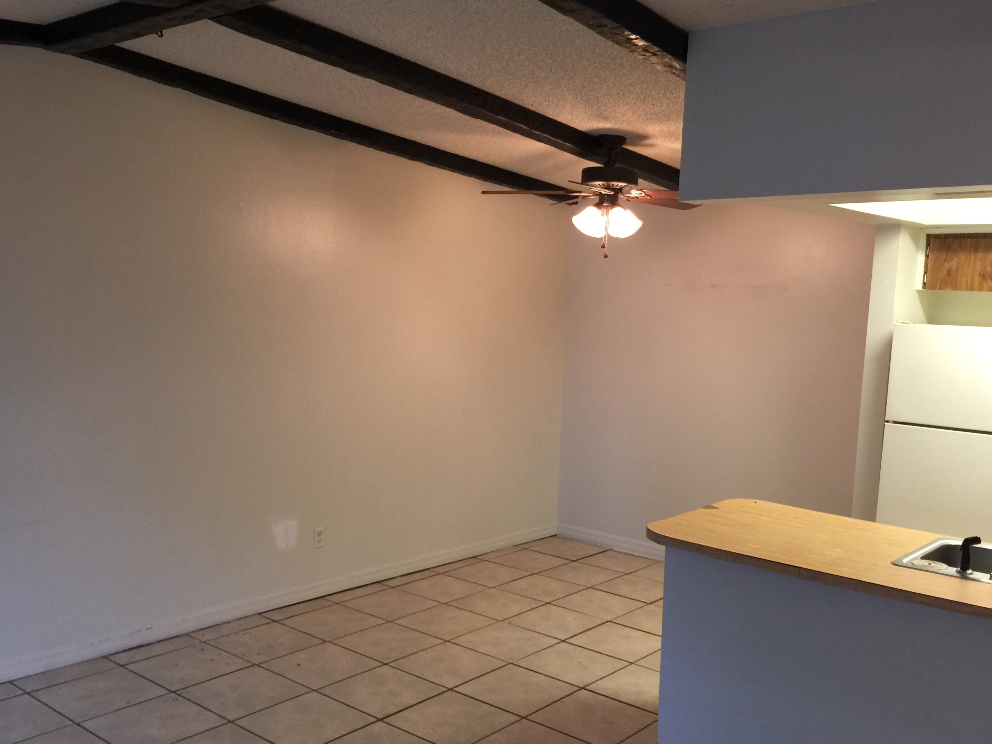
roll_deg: -3.0
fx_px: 946
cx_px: 519
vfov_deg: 42.9
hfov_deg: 55.3
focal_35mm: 33
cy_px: 414
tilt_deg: -5.6
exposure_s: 1/15
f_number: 2.2
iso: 80
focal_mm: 4.15
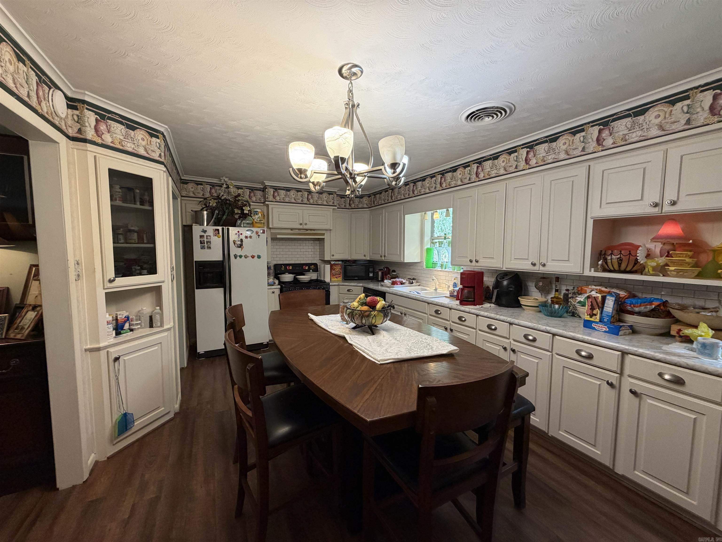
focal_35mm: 14
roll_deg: +0.2
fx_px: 292
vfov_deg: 85.7
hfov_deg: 102.1
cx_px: 361
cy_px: 271
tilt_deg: -4.5
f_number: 2.2
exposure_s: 1/60
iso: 250
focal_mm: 2.22
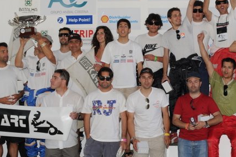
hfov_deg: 25.4
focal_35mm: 78
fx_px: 511
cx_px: 202
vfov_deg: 17.4
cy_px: 47
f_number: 8
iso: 200
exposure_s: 1/60
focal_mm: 22
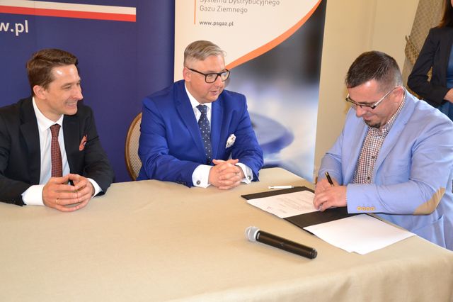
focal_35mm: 48
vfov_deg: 28.0
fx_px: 604
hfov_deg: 41.1
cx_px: 226
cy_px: 151
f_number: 4.2
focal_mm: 32
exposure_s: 1/60
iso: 2000
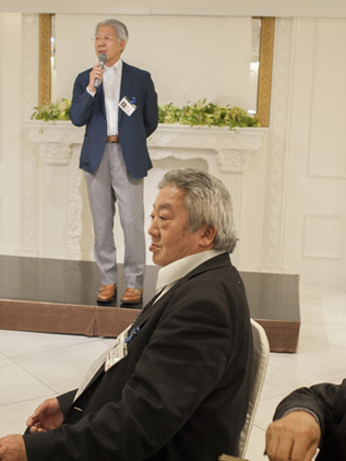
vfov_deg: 37.5
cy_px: 229
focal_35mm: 51
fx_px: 679
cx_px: 168
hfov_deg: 28.6
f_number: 5.6
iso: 400
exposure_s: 1/100
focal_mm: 35
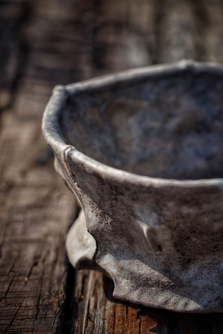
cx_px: 112
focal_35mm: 90
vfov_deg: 22.6
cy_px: 167
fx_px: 836
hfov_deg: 15.2
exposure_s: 1/1600
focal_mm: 90
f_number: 4
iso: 500
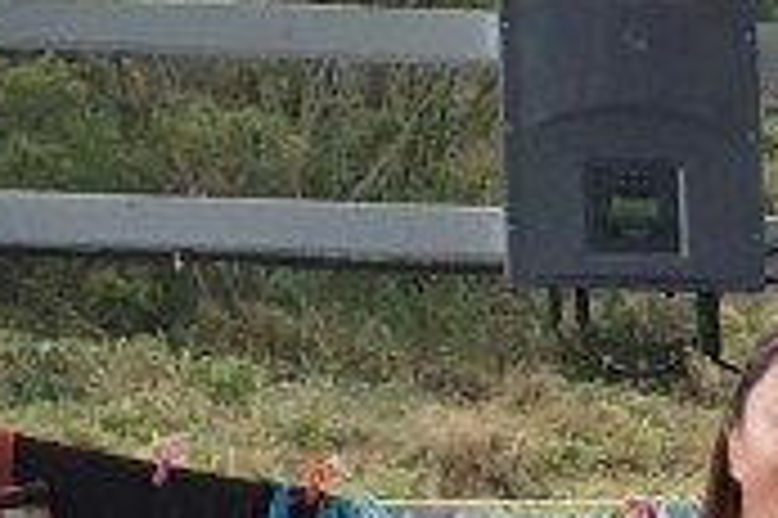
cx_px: 1516
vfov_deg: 6.6
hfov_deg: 9.6
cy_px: 1063
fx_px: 4318
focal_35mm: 200
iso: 400
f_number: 1.5
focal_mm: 4.3
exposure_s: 1/60.2
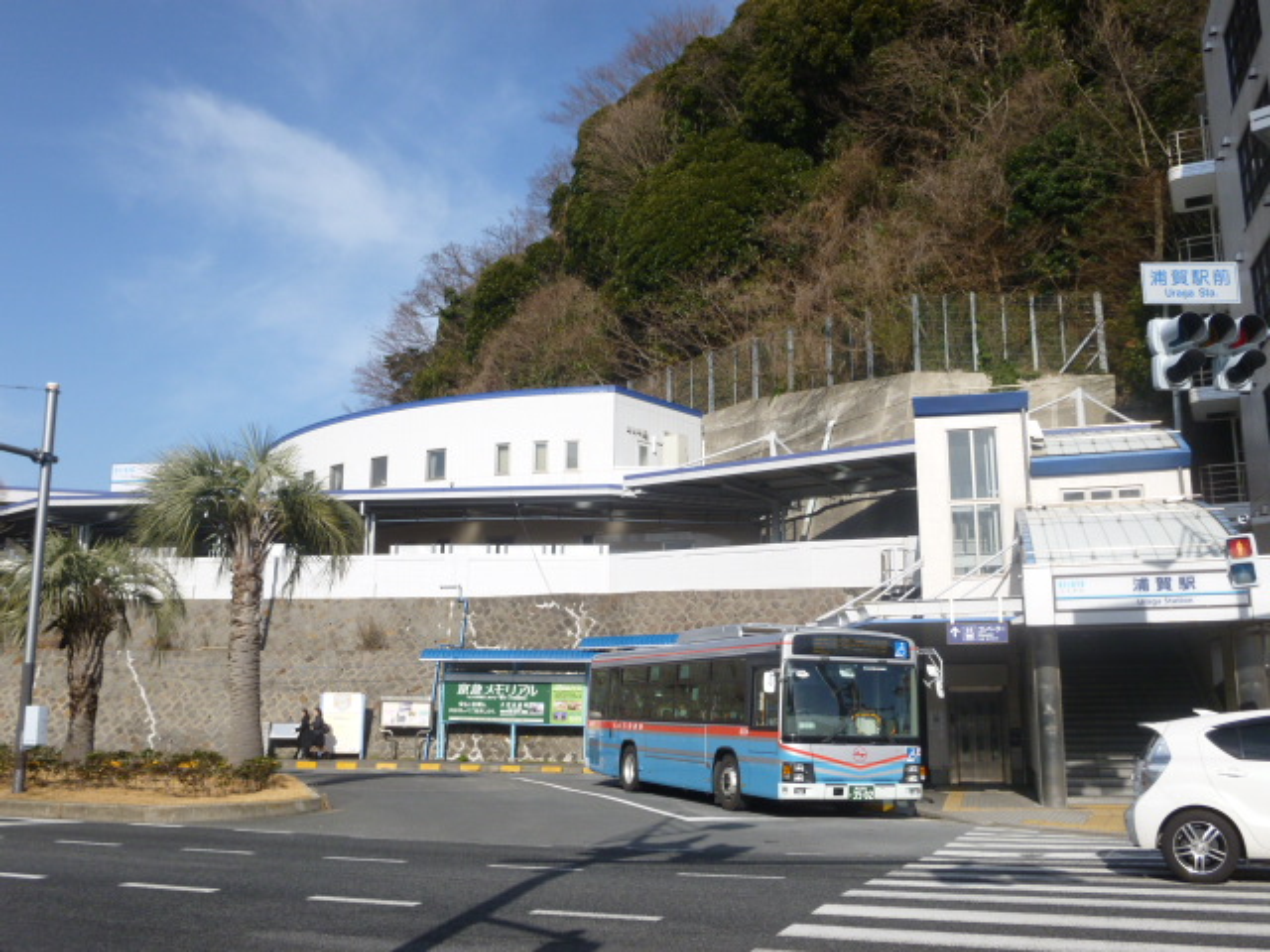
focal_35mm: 34
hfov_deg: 54.0
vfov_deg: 41.8
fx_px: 1247
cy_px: 476
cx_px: 635
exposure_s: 1/800
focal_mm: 6
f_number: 3.5
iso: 100
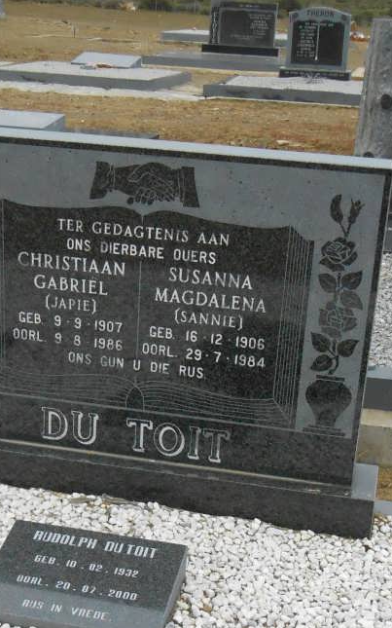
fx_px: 1146
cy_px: 437
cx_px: 157
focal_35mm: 67
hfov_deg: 19.4
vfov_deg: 30.3
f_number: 3.9
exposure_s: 1/250
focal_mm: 6
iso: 400
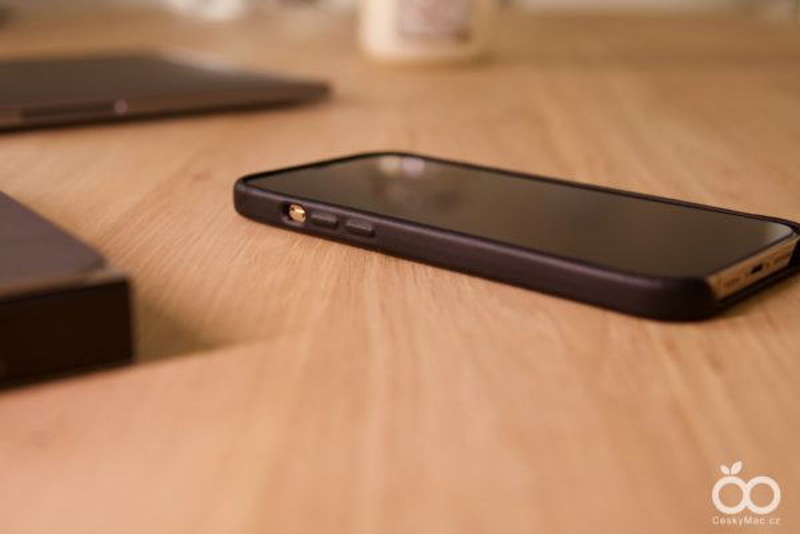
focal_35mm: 45
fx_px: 1000
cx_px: 400
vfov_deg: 29.9
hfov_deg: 43.6
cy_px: 267
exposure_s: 1/50
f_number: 3.2
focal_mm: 30
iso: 640
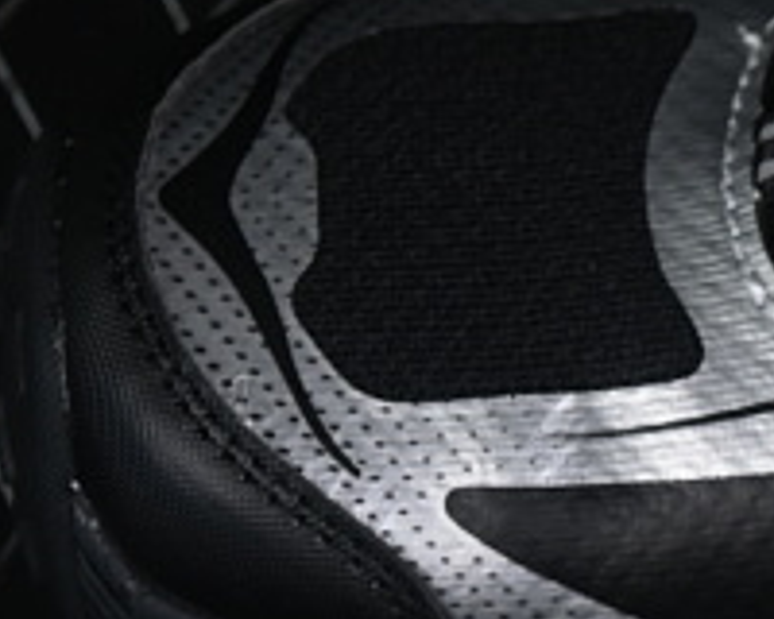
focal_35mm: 381
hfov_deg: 5.0
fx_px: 8728
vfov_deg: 4.0
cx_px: 1606
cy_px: 901
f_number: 6.3
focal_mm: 50
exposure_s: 1/60
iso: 160
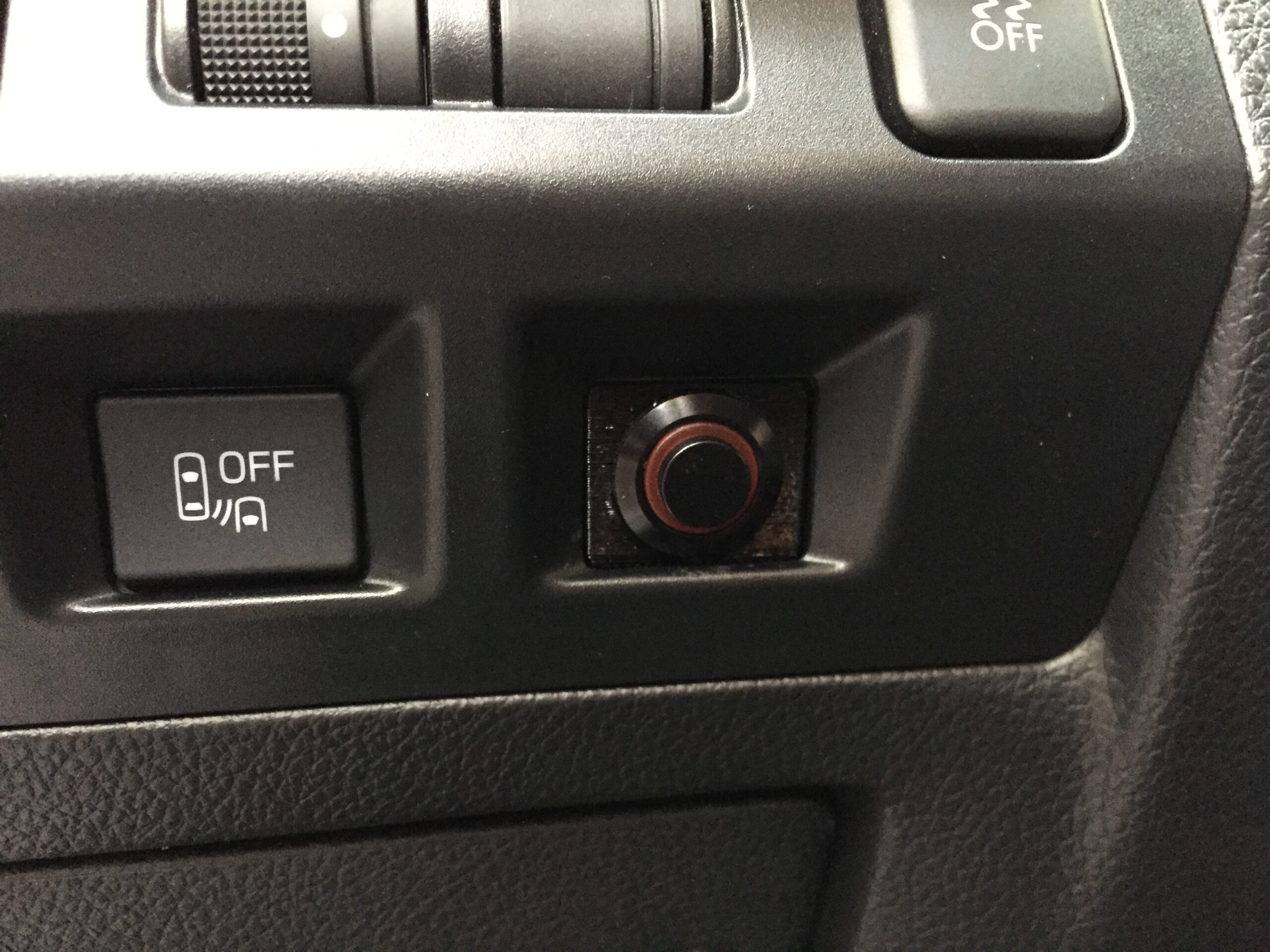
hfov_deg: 61.7
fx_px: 1064
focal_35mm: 29
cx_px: 635
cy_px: 476
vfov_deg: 48.2
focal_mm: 4.15
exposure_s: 1/15
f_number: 2.2
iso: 400
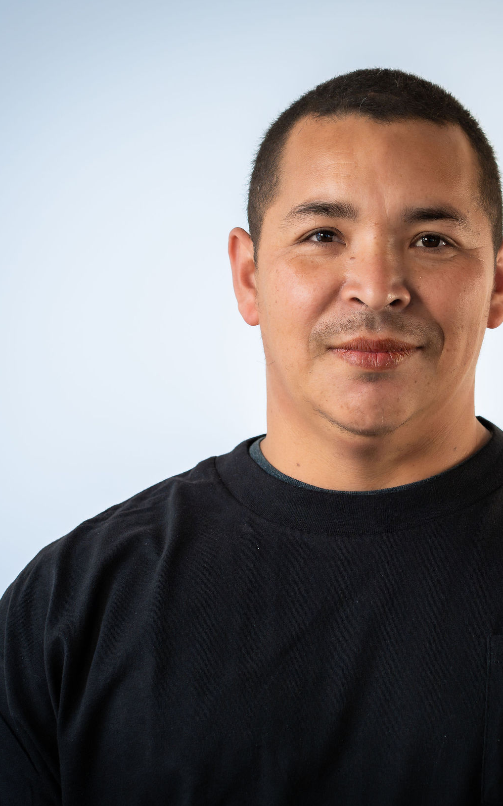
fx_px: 3160
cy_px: 364
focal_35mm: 144
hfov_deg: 9.1
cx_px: 364
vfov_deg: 14.5
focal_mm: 85
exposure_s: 1/250
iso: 640
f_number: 4.5
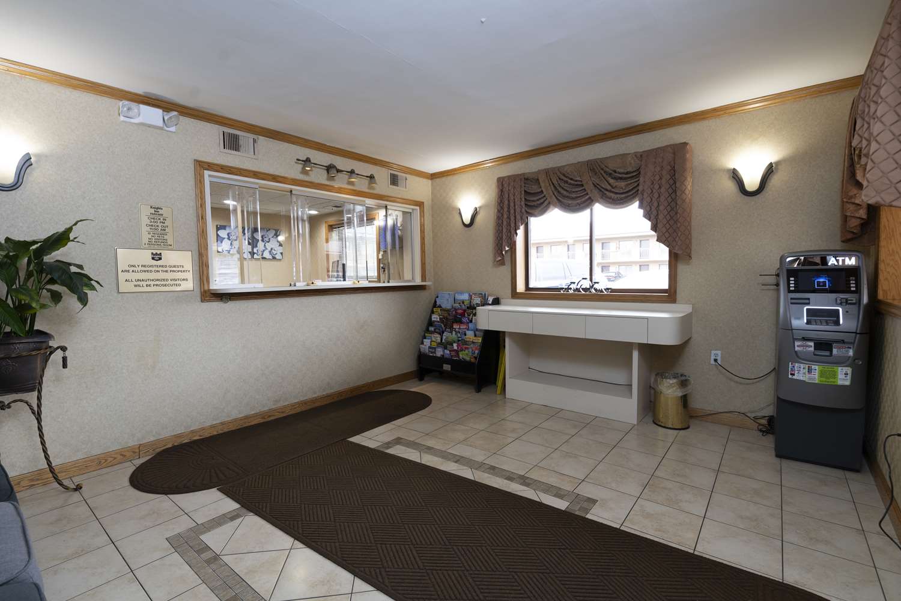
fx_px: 400
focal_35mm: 16
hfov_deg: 96.7
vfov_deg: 73.7
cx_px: 450
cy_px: 300
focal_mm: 16
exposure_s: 1/30
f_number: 5.6
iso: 500
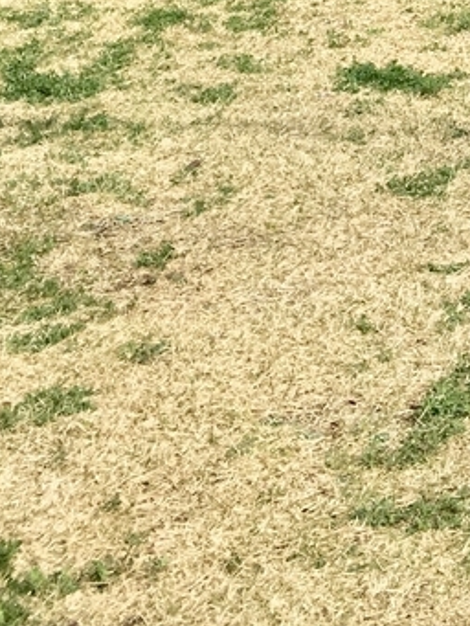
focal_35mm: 102
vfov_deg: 16.7
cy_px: -431
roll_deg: +1.0
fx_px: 1845
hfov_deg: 13.2
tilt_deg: +1.8
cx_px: 821
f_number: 2.2
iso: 25
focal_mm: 4.15
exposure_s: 1/1183
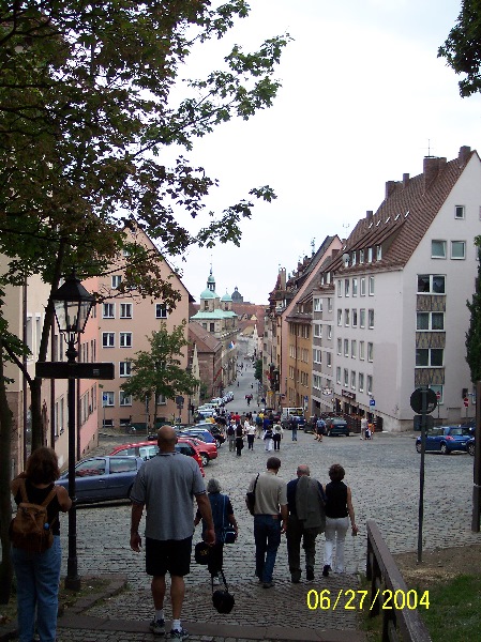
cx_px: 240
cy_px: 321
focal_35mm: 38
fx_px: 705
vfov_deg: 49.0
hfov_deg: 37.7
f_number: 2.8
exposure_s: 1/500
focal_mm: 8
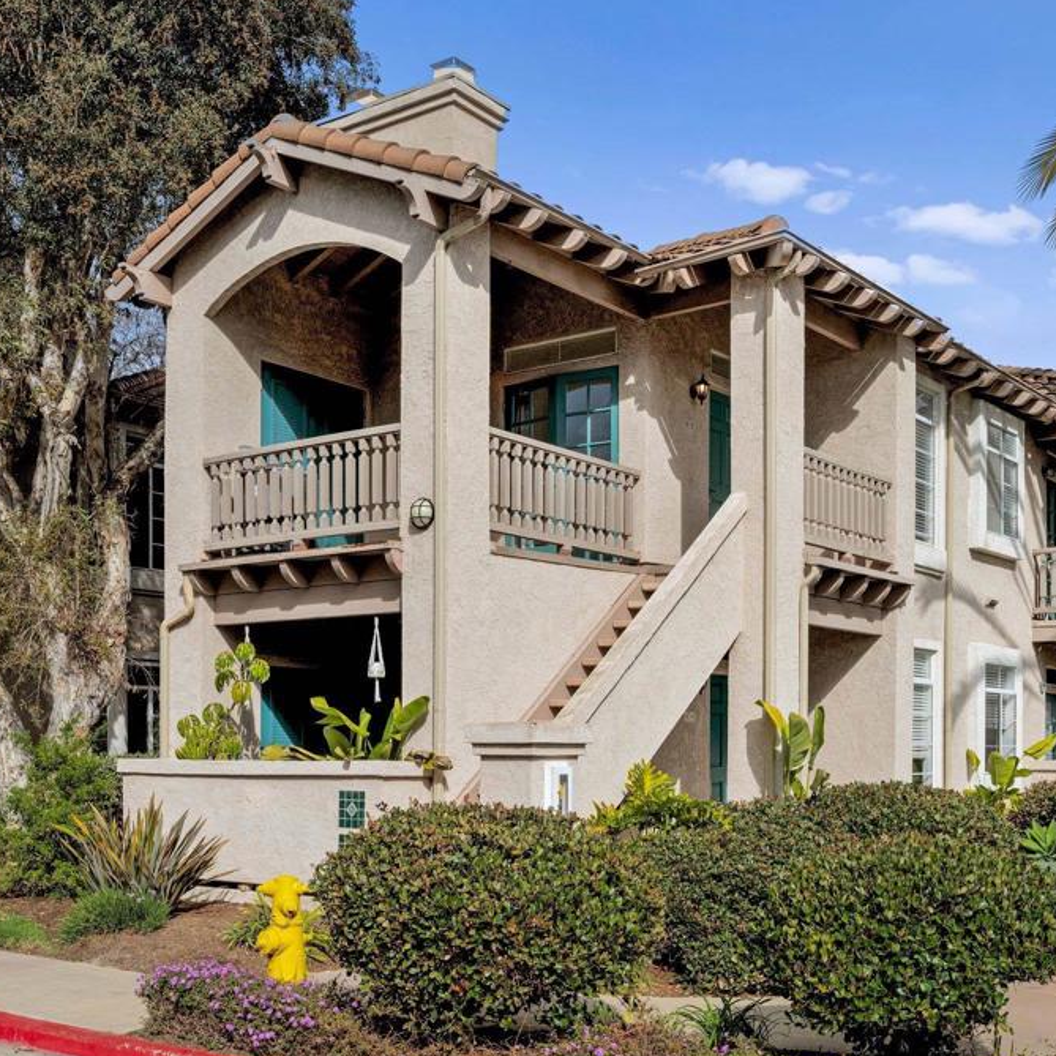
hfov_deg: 42.8
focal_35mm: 39
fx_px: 1346
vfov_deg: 42.8
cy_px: 525
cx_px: 537
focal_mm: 30
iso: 400
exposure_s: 1/2000
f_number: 8
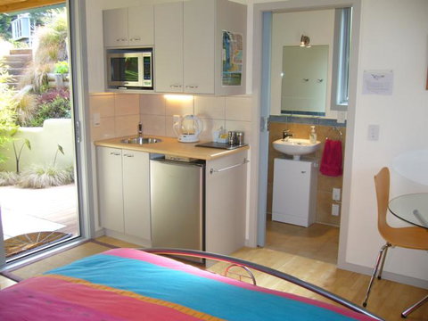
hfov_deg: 52.6
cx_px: 214
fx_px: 433
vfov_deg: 40.7
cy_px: 160
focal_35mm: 35
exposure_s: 1/60
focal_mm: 5.8
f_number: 2.8
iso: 150
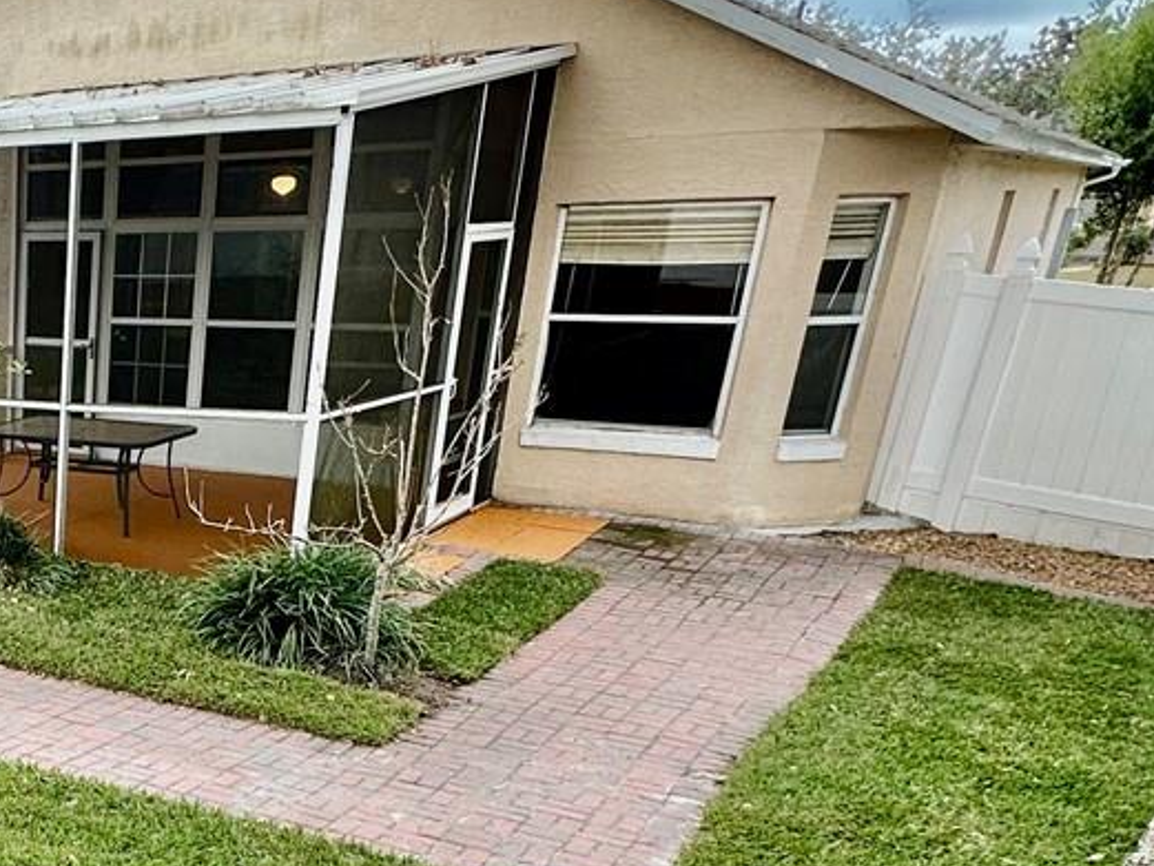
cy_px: 837
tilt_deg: -22.9
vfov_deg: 31.4
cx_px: -188
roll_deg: +1.9
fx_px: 1434
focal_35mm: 43
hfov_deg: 35.6
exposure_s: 1/99
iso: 64
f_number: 2.2
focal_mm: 2.22
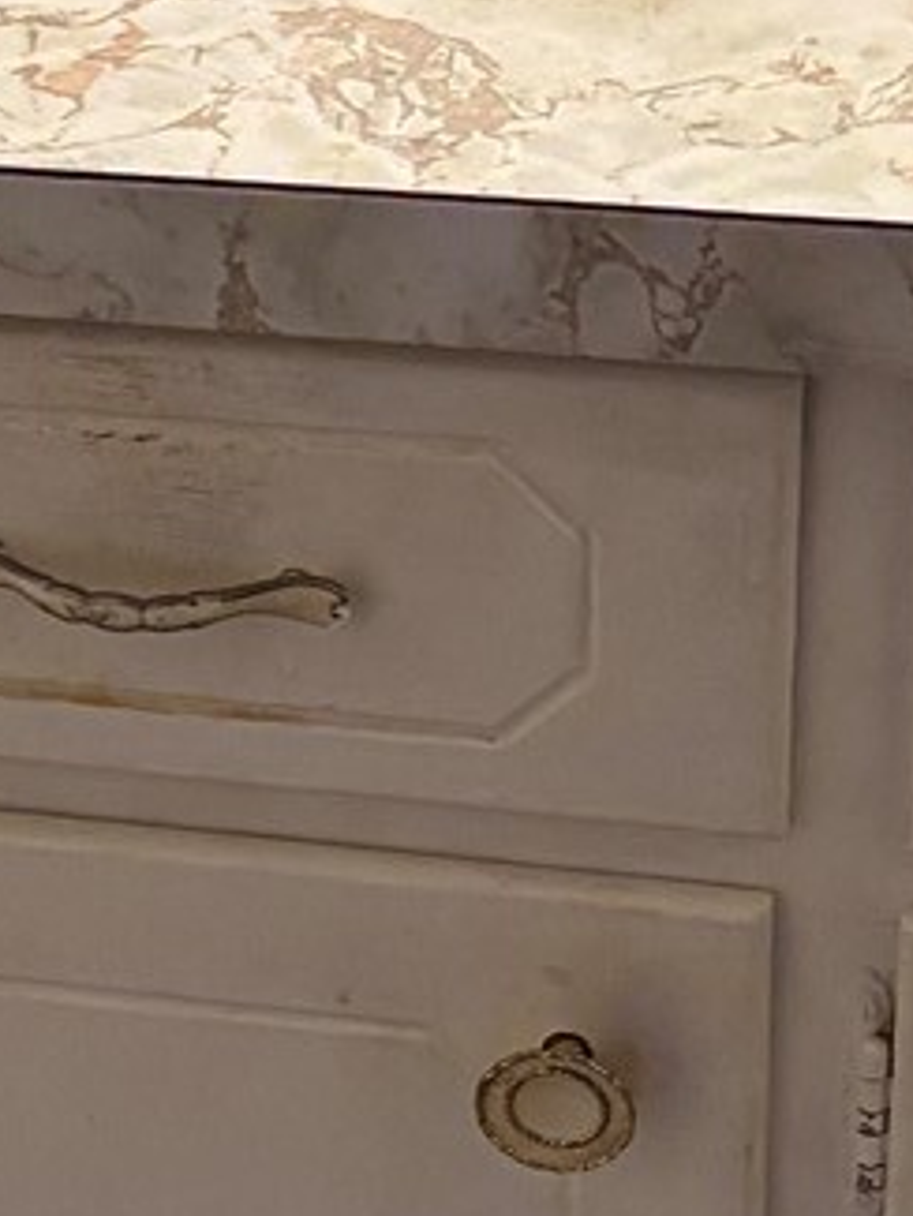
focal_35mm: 164
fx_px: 5764
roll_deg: +8.2
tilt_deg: -35.6
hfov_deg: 8.7
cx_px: -685
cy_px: 1175
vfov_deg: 11.9
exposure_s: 1/60
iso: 250
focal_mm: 5.96
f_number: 1.6
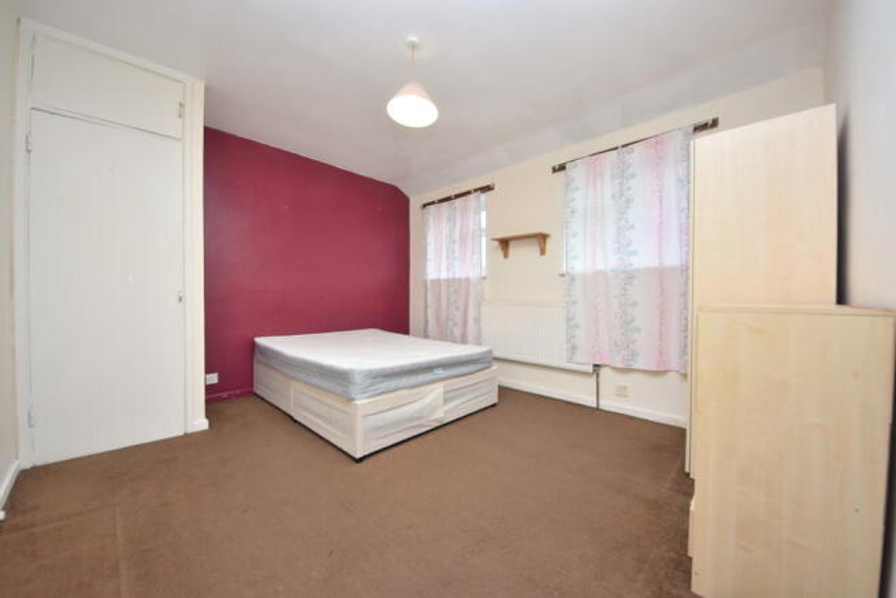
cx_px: 448
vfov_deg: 63.2
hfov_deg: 85.4
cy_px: 299
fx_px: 485
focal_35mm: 20
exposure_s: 1/80
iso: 800
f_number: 5
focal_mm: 13
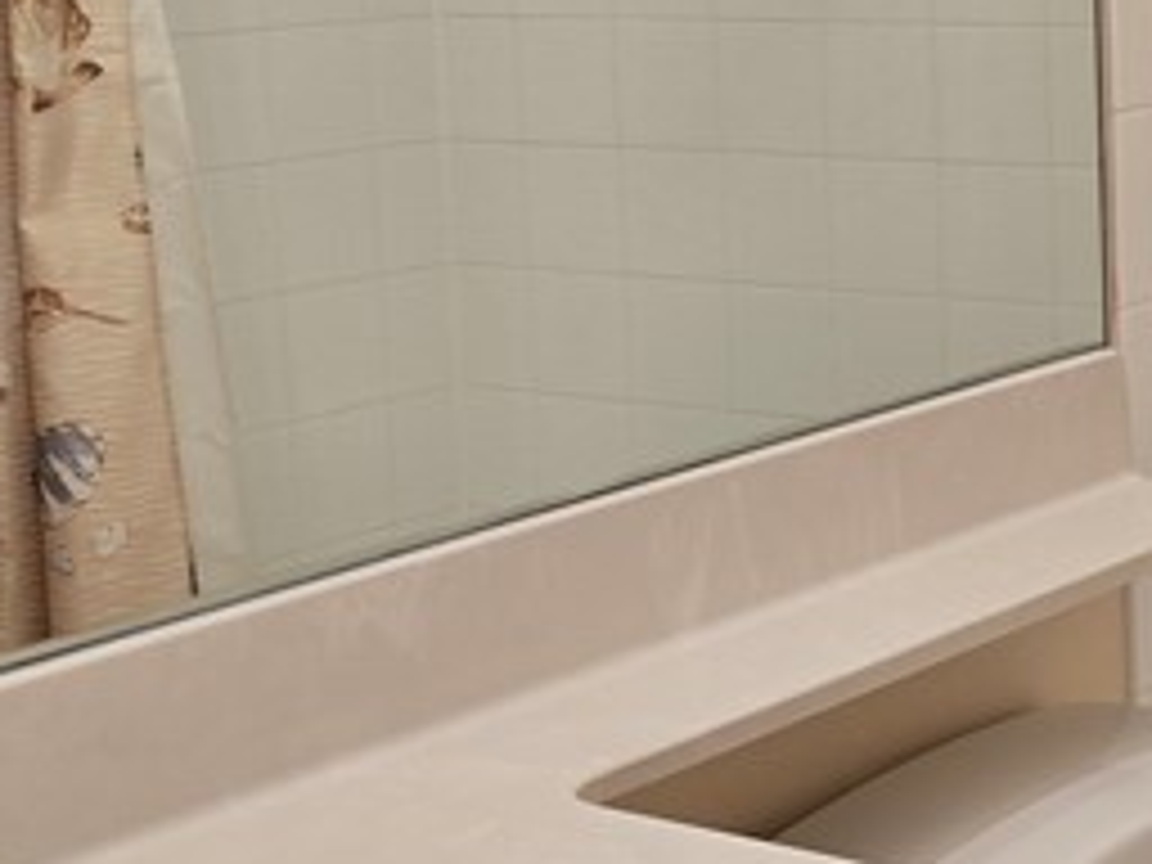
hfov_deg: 20.6
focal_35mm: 92
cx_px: 1152
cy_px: 194
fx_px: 3062
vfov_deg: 16.0
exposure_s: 1/120
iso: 64
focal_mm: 6.3
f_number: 1.7
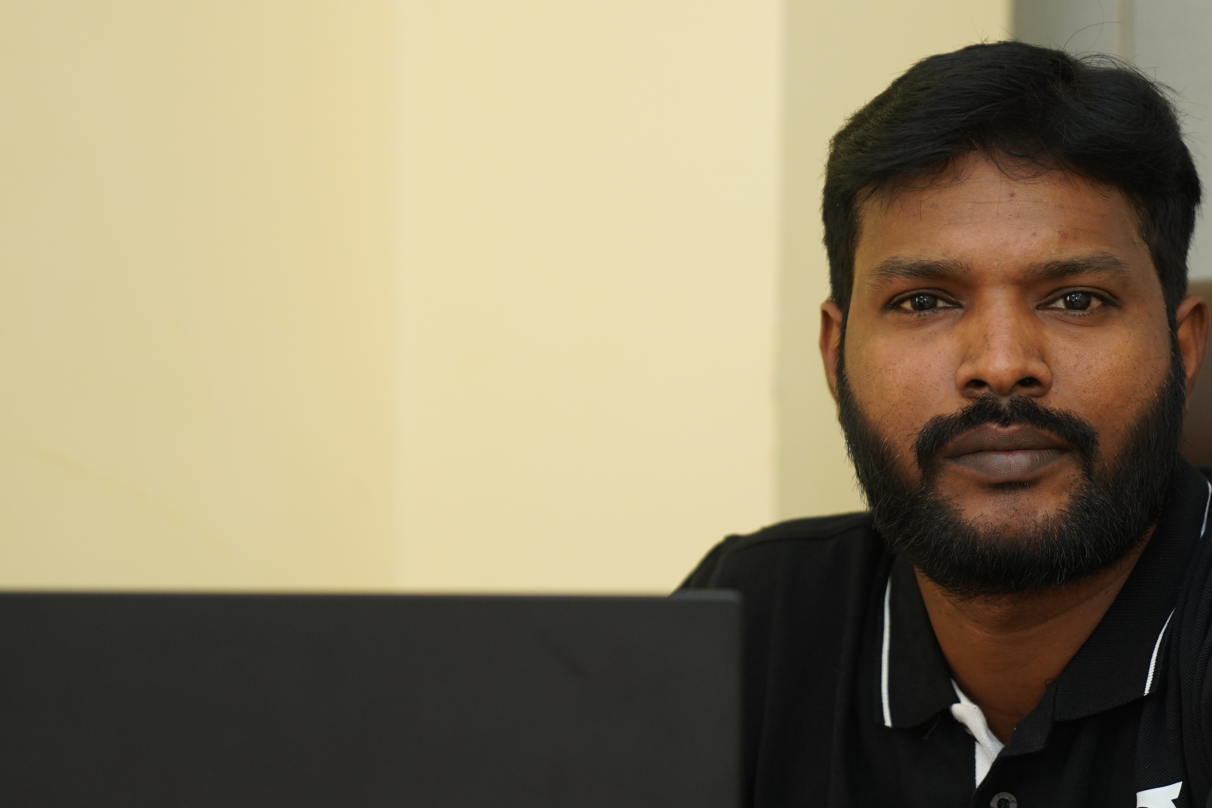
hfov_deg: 14.9
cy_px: 564
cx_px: 850
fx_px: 4612
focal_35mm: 137
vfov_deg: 10.0
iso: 800
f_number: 2.8
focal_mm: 70
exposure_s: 1/160
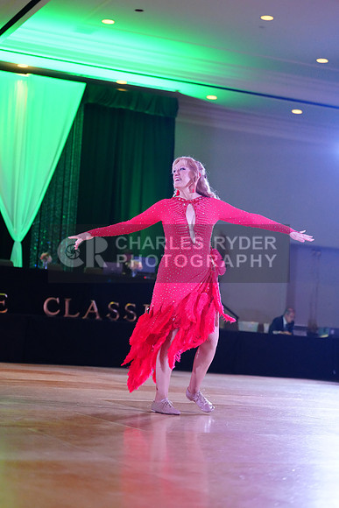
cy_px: 254
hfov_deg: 18.4
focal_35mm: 74
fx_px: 1045
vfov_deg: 27.3
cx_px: 170
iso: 6400
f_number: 2.8
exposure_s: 1/400
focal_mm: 74
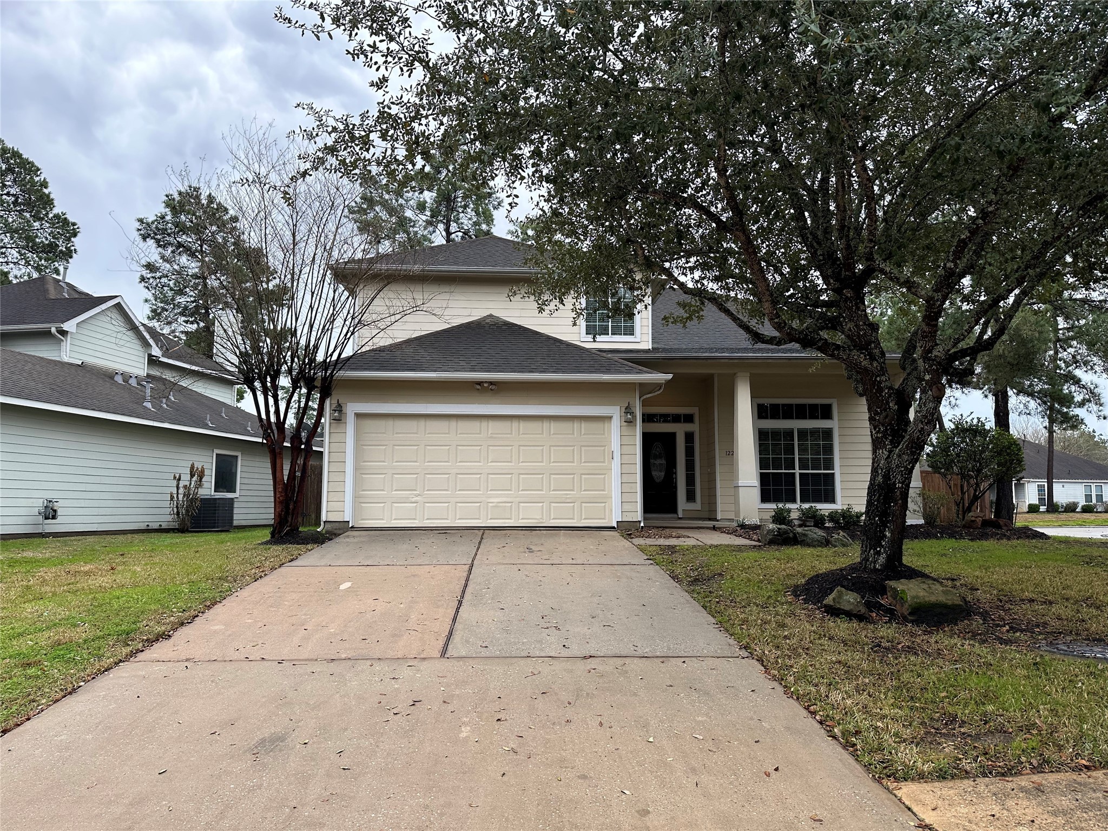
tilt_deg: +9.5
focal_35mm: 24
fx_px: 768
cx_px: 554
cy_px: 416
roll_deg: -0.1
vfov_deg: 56.8
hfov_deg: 71.6
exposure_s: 1/927
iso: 80
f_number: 1.78
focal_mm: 6.86
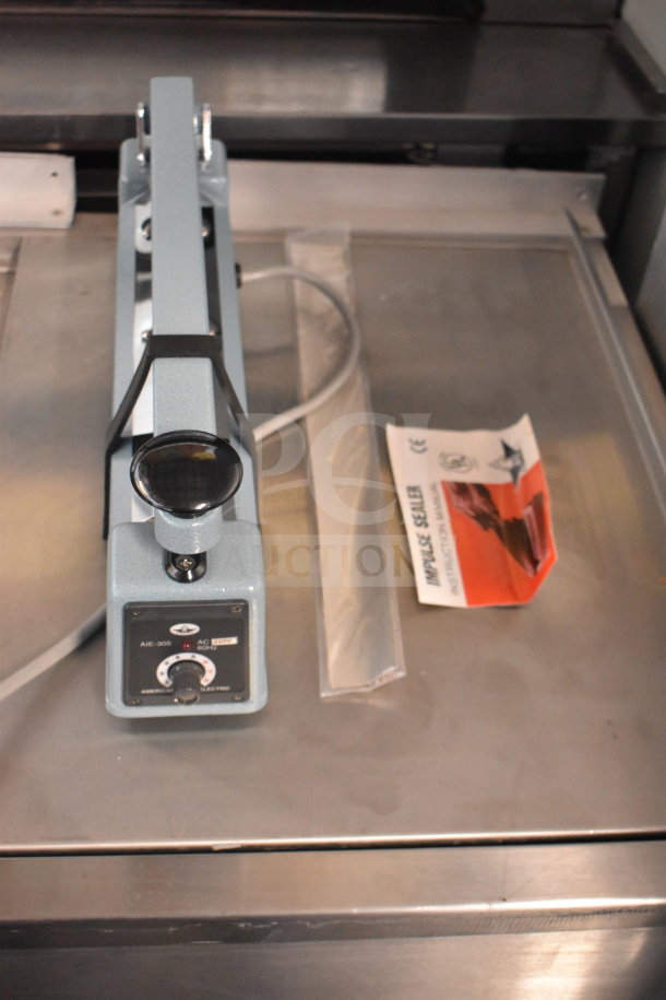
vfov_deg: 46.4
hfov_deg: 31.9
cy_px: 500
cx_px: 333
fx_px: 1165
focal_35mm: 42
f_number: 4.2
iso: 6400
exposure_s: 1/50
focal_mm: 28
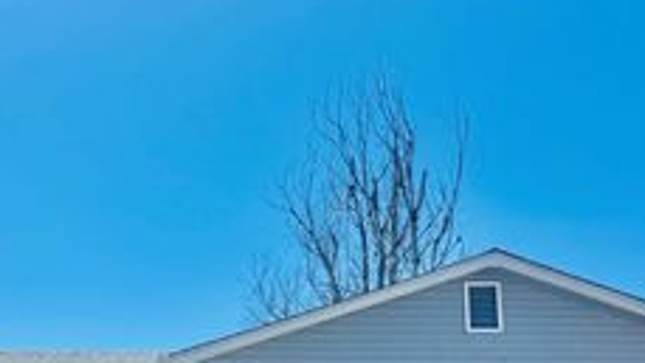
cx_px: 175
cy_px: 398
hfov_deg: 35.9
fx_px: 975
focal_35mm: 57
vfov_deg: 20.2
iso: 80
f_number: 1.78
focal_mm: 6.76
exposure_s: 1/5348
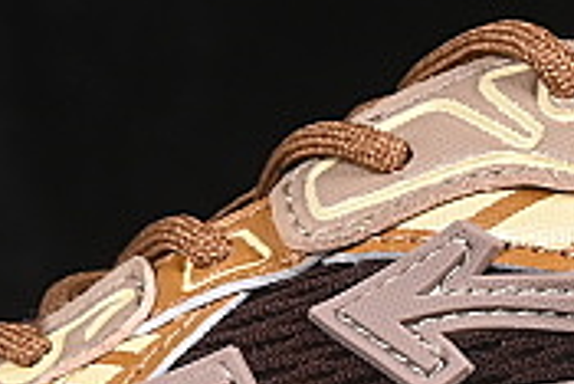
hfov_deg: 4.5
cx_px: 420
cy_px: 341
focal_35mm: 462
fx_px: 7372
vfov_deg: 3.0
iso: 160
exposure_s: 1/80
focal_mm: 50
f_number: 7.1
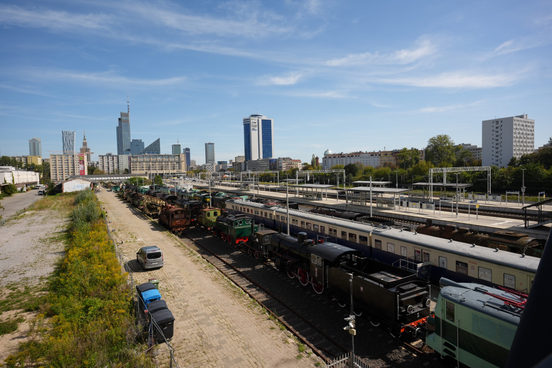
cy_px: 184
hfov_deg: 84.0
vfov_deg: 61.9
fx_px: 307
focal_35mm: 20
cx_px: 276
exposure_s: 1/1250
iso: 200
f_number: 5.6
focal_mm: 20
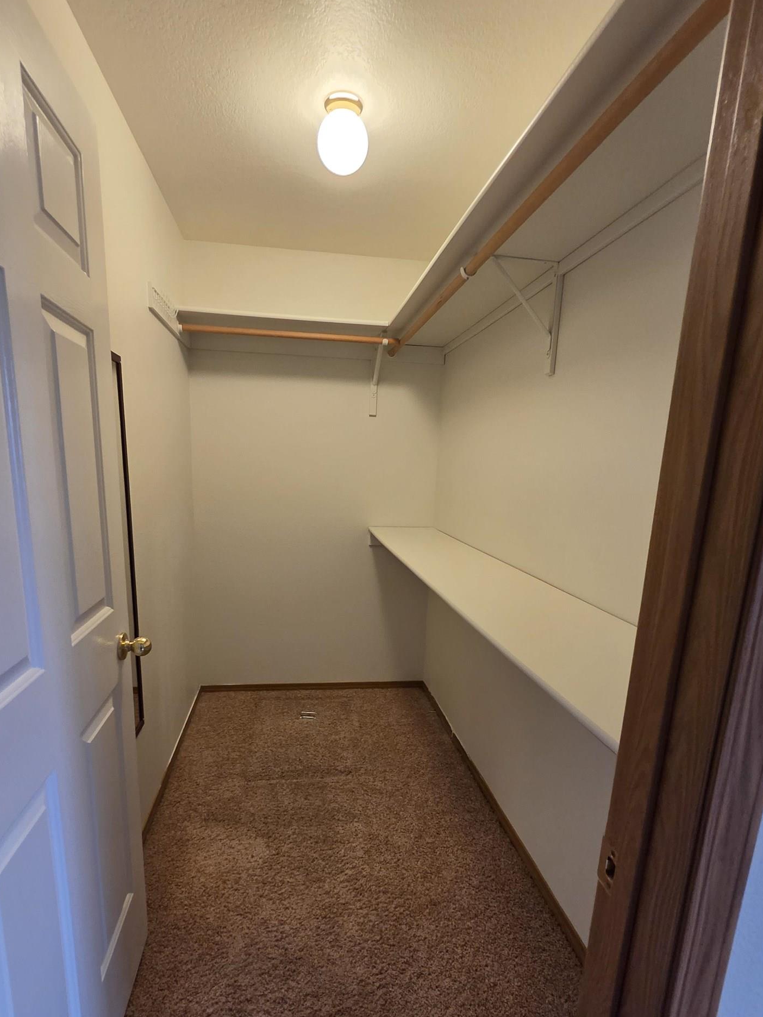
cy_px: 578
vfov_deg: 93.9
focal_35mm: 16
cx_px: 353
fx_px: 470
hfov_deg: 78.0
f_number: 2.2
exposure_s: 1/60
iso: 250
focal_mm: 2.2
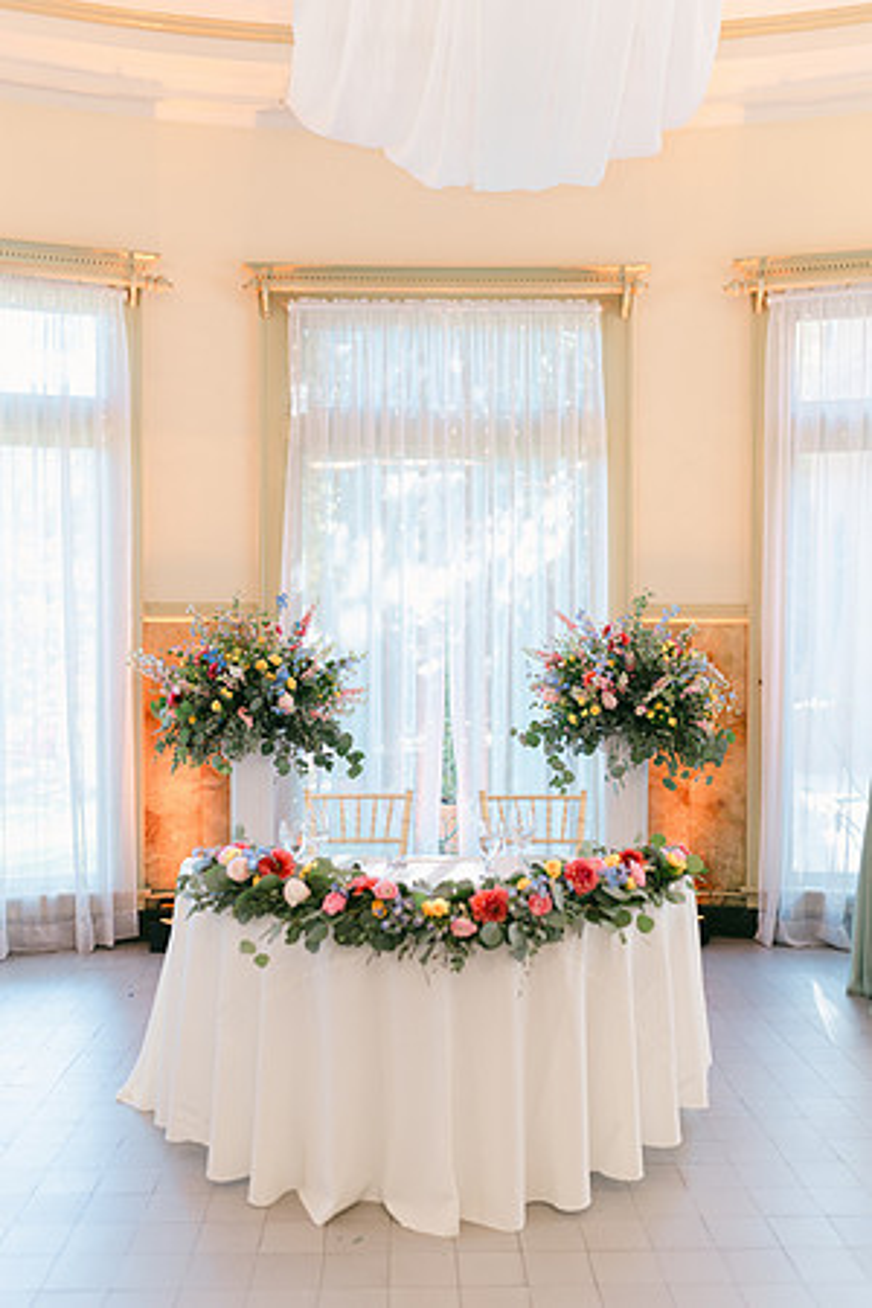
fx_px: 1272
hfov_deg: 37.9
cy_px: 654
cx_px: 436
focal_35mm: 35
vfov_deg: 54.4
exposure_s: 1/125
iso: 250
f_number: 2.5
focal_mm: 35
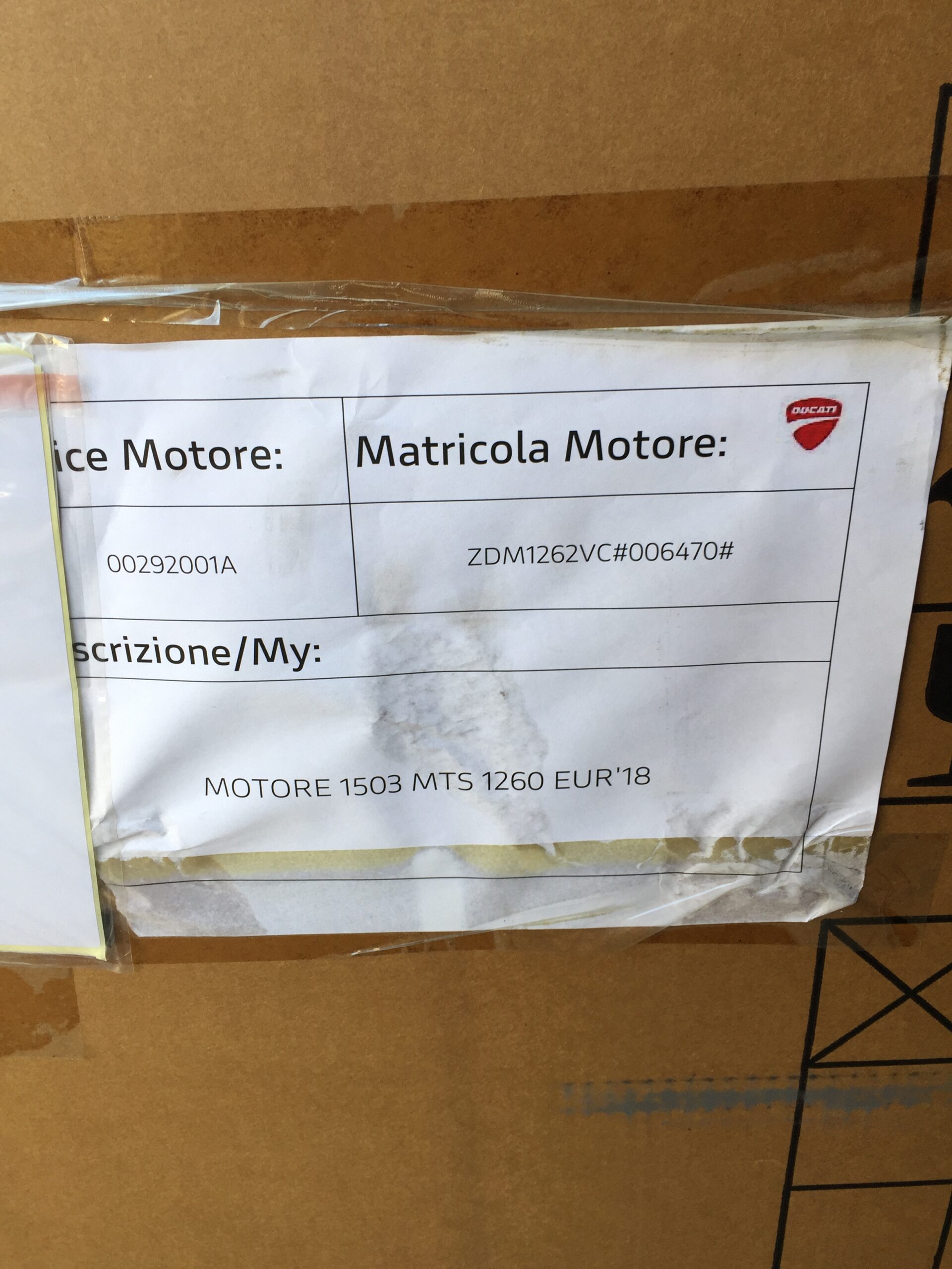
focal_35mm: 29
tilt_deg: -27.6
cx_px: 476
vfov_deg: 61.7
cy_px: 634
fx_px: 1063
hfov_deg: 48.2
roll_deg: +2.7
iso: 32
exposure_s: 1/100
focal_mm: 4.15
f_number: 2.2
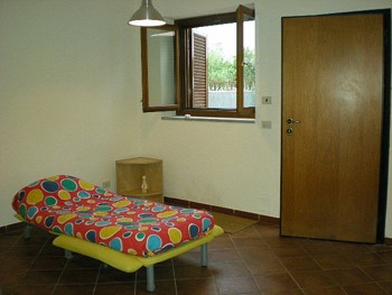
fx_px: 431
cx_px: 196
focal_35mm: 38
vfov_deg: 37.8
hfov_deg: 48.9
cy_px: 148
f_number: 3.1
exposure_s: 1/30
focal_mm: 6.3
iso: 206
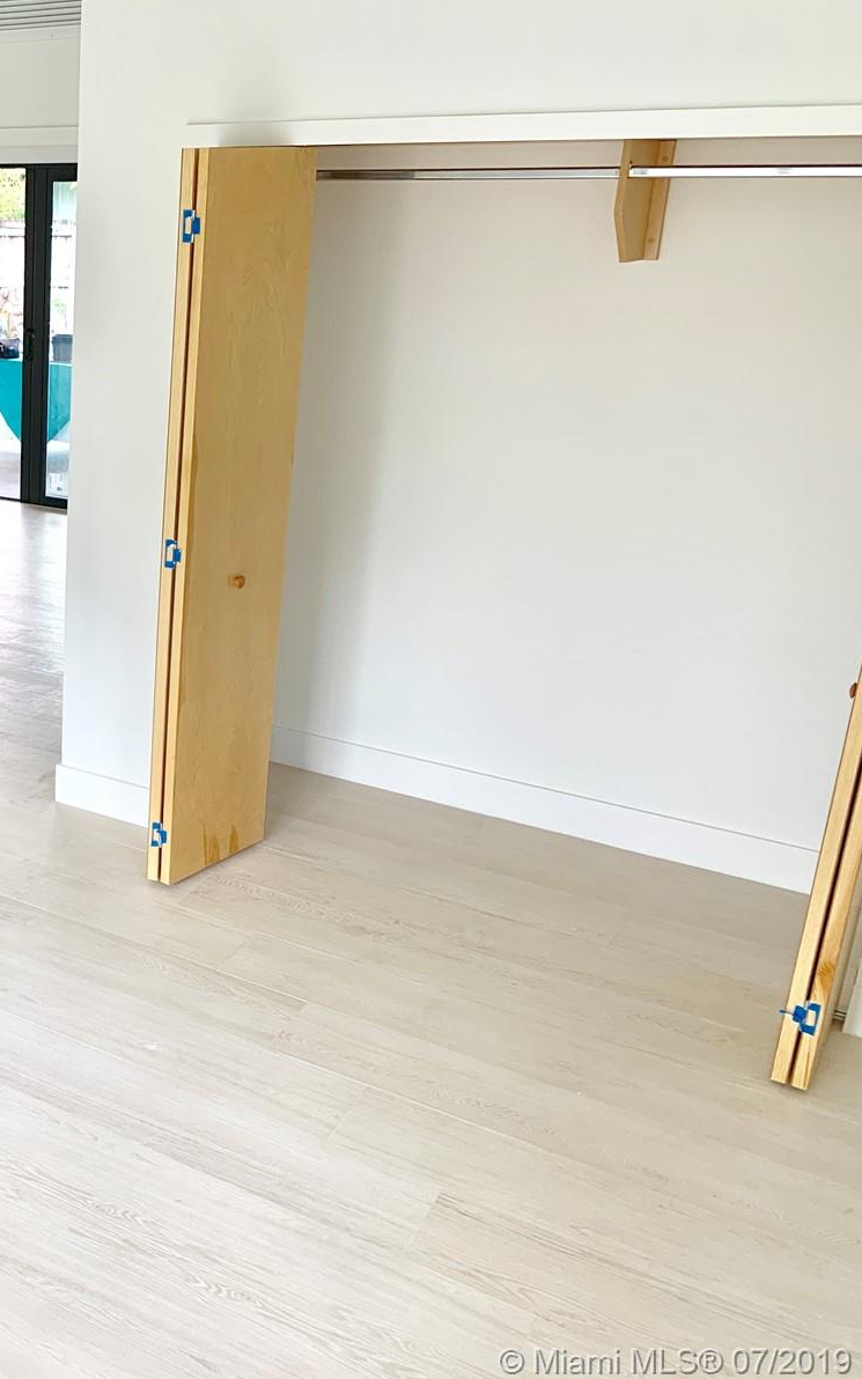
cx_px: -52
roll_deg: -0.2
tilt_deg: -18.3
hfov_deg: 31.2
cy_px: 691
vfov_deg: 52.7
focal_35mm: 37
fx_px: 1391
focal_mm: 4.25
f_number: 1.8
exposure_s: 1/122
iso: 25
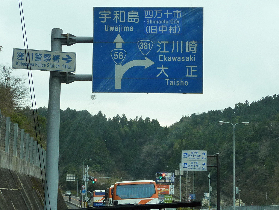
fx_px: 613
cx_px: 140
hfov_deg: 25.7
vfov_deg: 19.4
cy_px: 105
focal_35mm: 76
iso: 125
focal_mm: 6.9
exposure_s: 1/200
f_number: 4
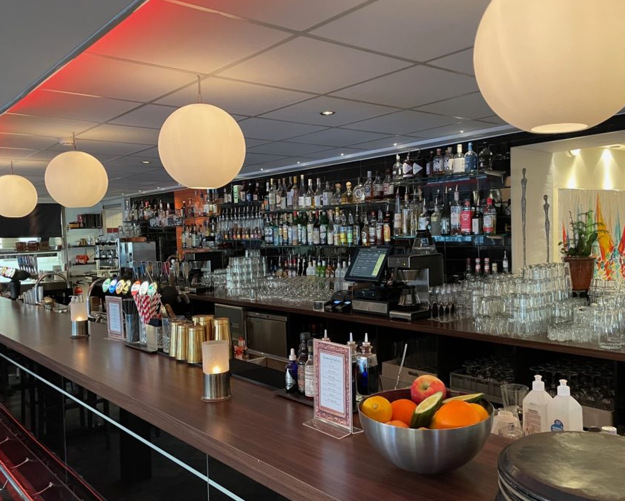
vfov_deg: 47.1
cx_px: 320
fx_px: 574
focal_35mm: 31
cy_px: 270
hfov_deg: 57.2
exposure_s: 1/49
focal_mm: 4.2
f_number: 1.6
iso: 400
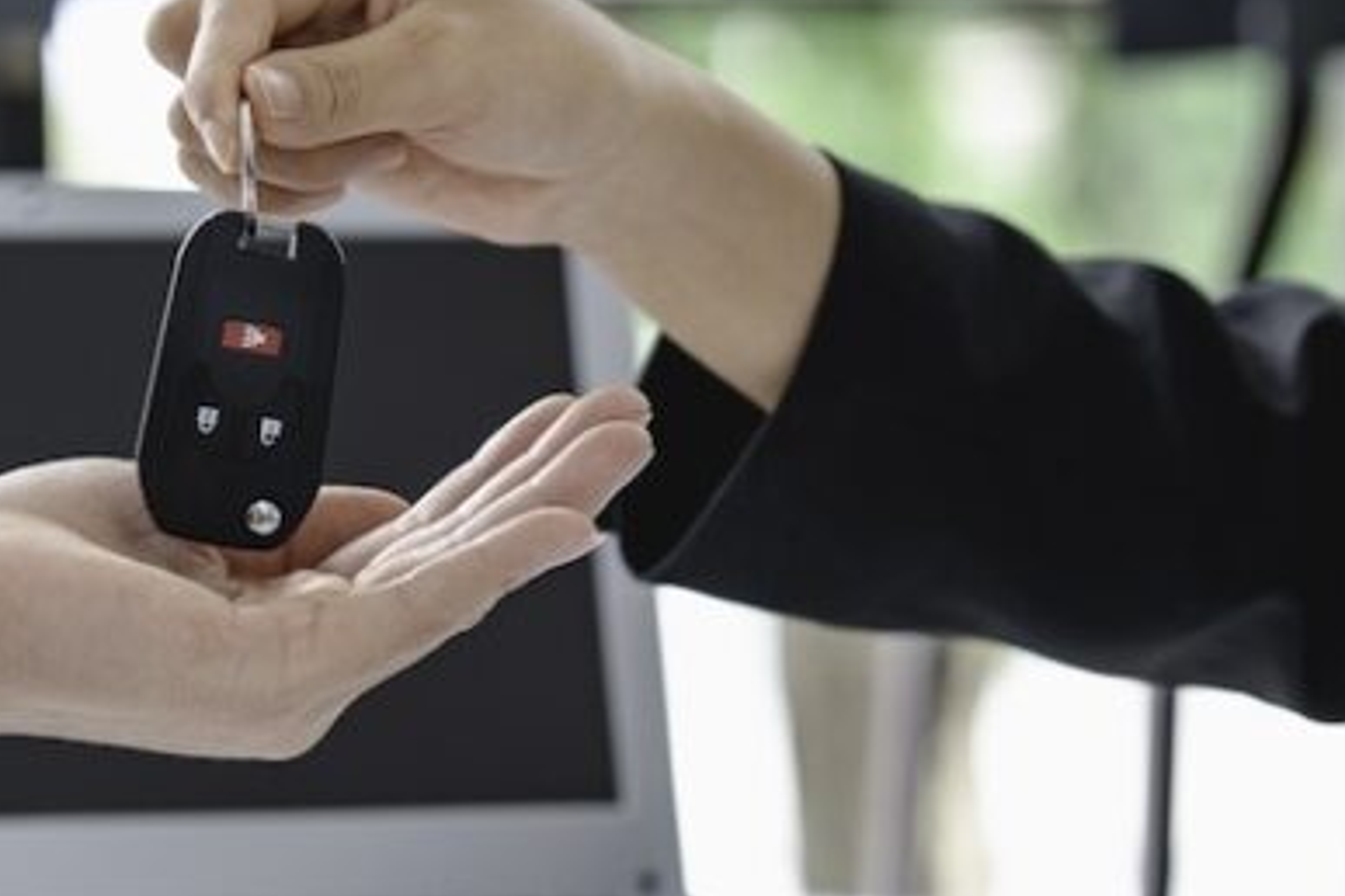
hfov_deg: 10.9
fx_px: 7061
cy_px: 675
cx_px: 410
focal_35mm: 189
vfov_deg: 7.3
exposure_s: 1/100
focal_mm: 85
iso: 100
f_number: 2.8
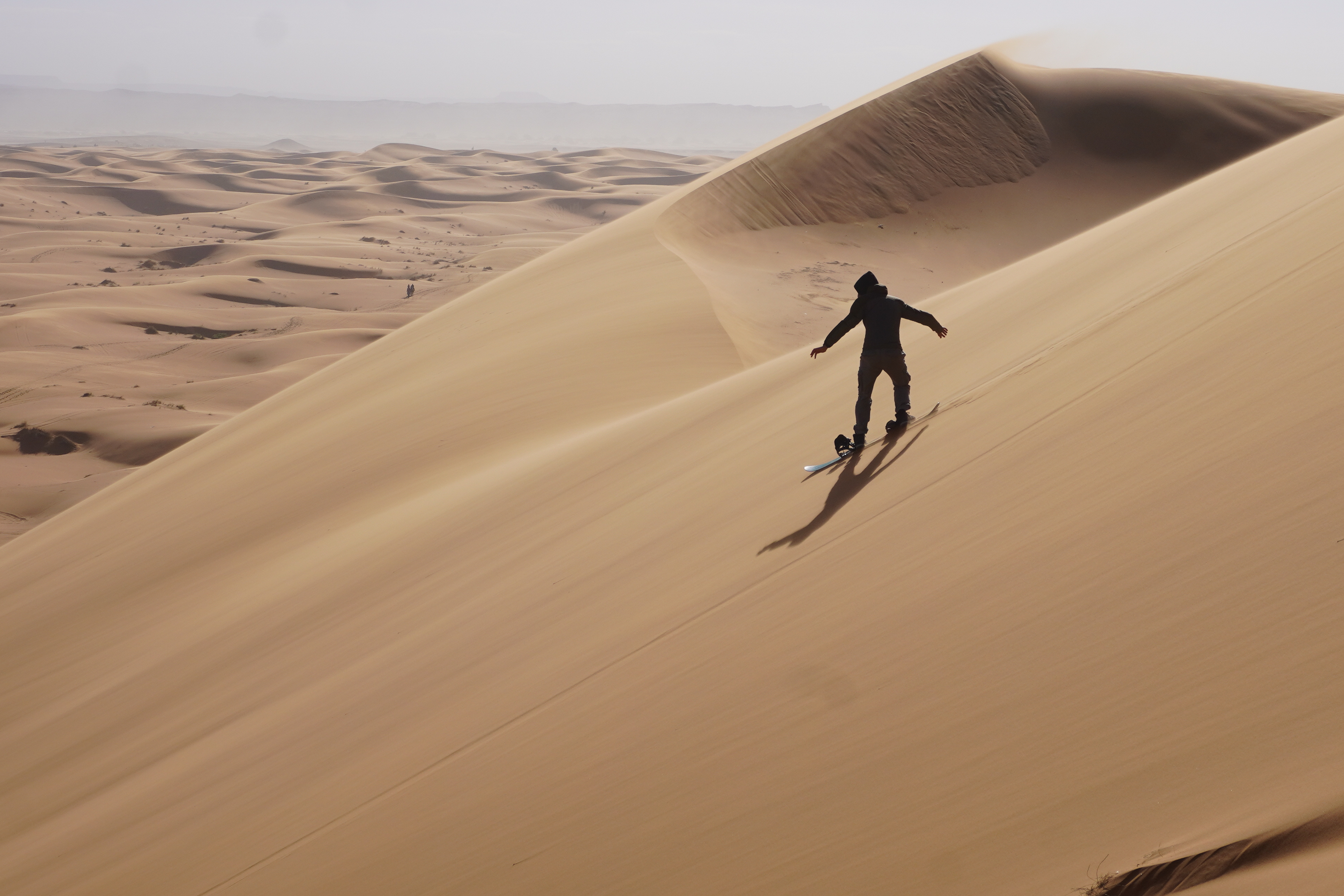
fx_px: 3053
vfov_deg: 16.6
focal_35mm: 82
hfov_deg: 24.8
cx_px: 731
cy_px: 219
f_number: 11
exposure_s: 1/500
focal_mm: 35
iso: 100
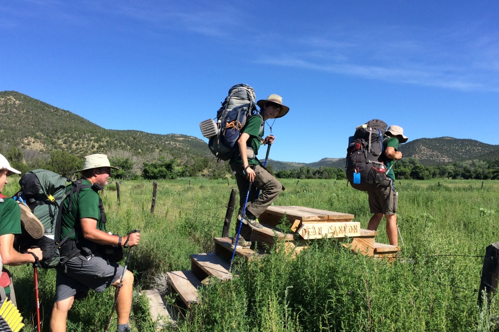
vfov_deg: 42.3
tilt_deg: -2.2
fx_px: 430
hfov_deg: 60.3
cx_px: 244
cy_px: 186
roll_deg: +1.0
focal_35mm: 31
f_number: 2.2
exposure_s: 1/1414
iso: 32
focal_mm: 4.15
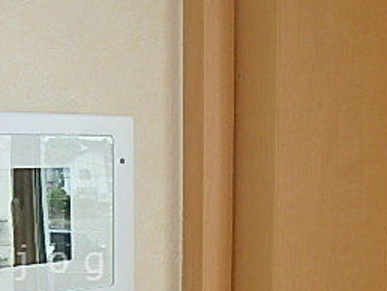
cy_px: 262
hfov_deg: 33.9
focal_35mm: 52
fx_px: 582
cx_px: 9
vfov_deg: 27.1
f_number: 3.5
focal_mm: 3.7
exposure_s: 1/80
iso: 125
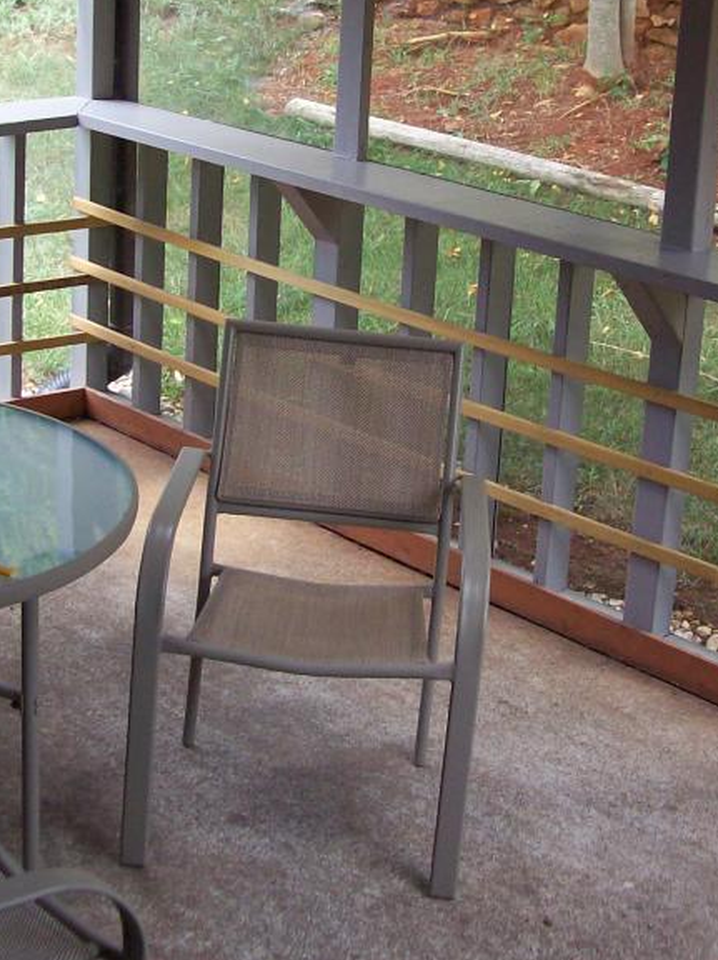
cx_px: 382
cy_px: 202
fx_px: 1773
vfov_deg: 29.6
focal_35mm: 64
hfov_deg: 22.9
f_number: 2.7
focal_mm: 6
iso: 80
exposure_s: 1/97.8
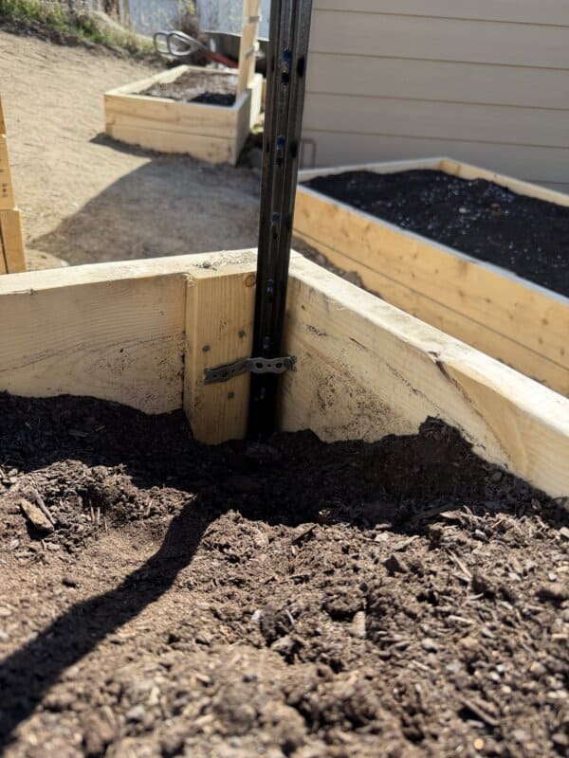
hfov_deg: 56.8
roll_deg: -3.8
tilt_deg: -33.1
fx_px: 526
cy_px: 379
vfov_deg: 71.6
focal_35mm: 24
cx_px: 284
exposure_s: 1/1493
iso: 100
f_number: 1.78
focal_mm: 6.76
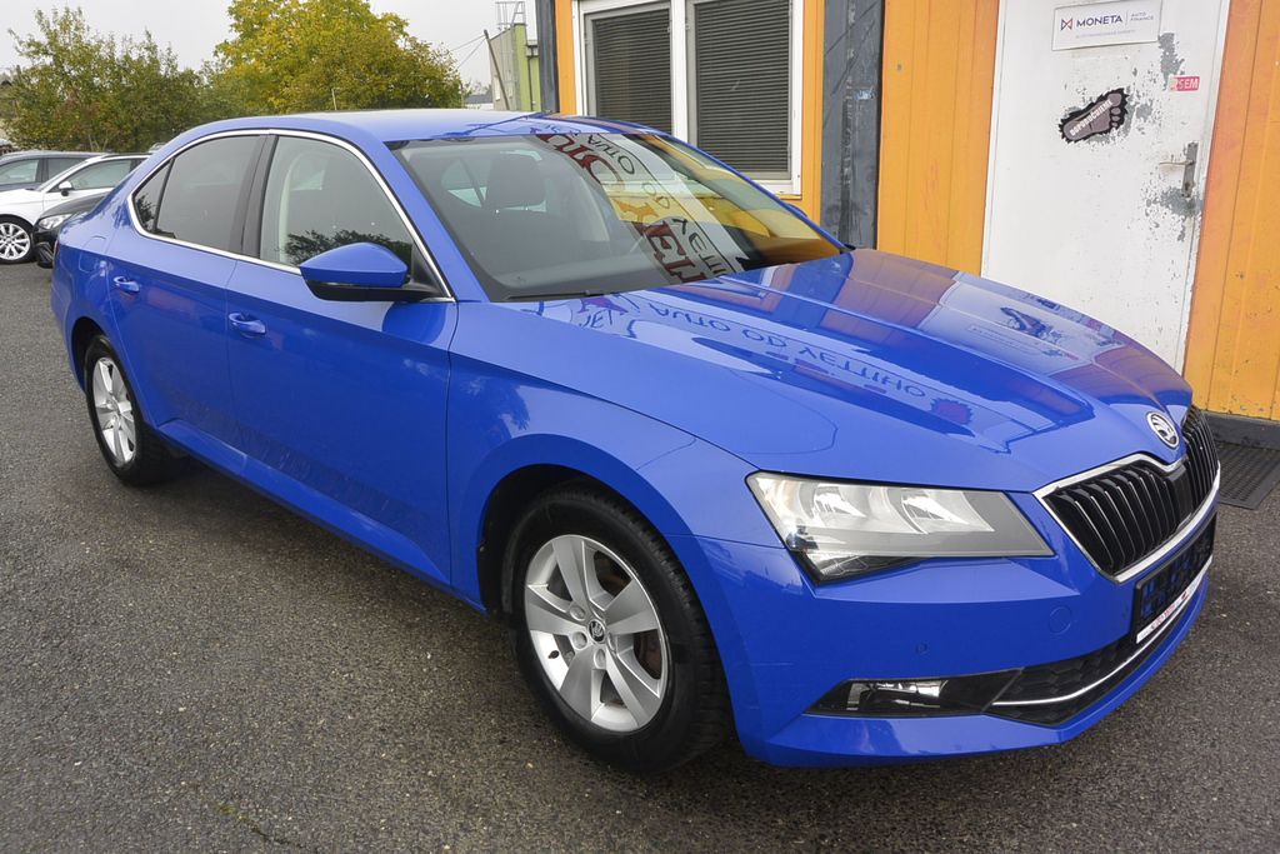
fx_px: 960
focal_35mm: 27
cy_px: 427
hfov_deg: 67.4
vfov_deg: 47.9
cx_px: 640
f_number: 6.3
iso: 160
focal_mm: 10
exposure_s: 1/250
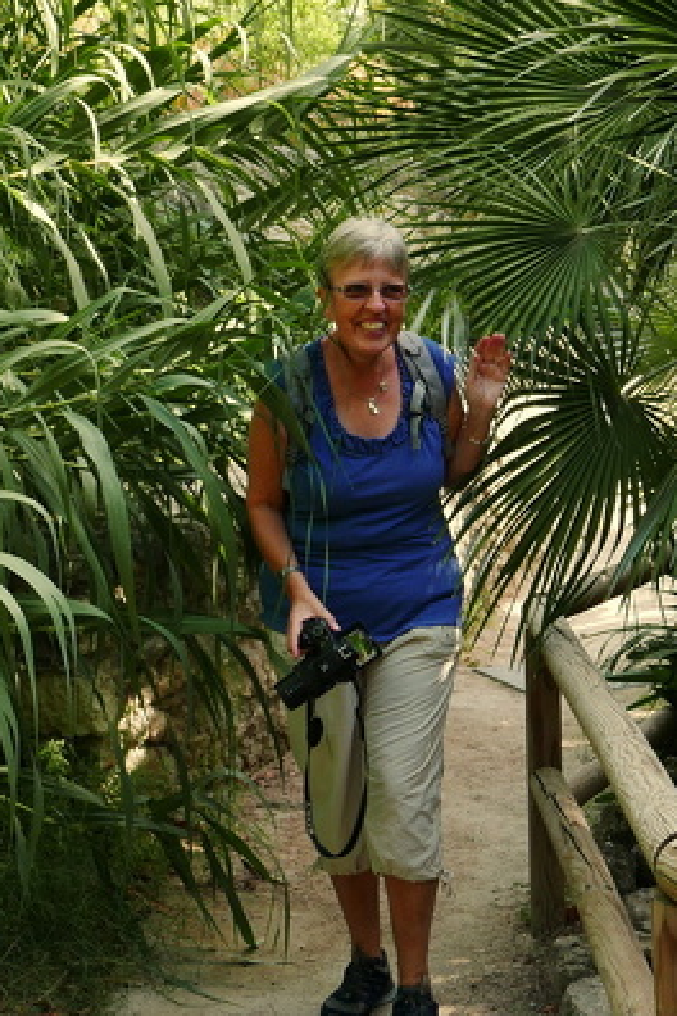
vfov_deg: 28.8
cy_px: 408
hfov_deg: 19.5
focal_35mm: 70
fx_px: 1974
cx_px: 336
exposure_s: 1/125
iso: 200
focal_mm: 15.9
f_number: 4.5
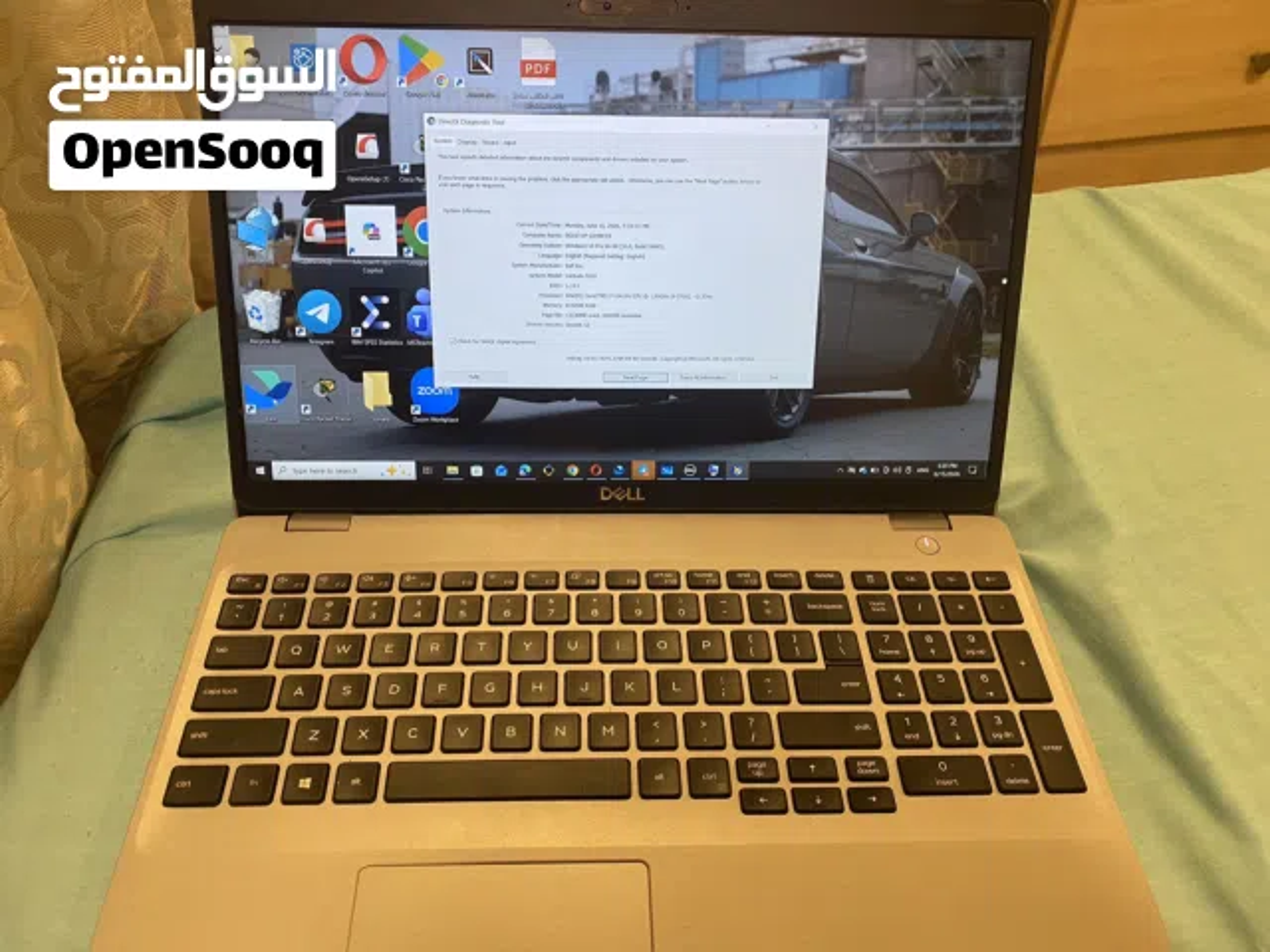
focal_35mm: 26
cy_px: 476
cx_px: 635
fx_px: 954
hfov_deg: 67.3
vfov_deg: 53.1
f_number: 1.8
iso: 125
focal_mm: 4.25
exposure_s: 1/71
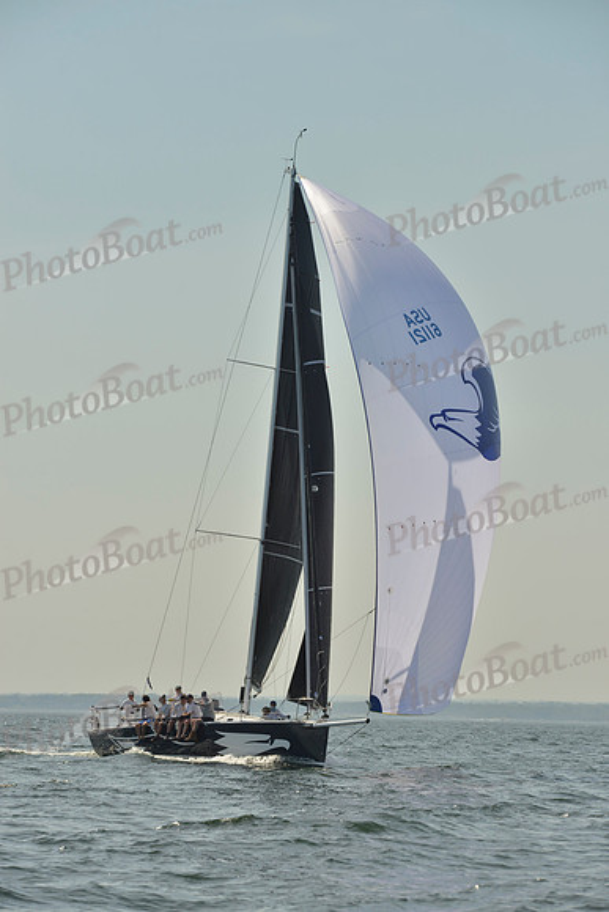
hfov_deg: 10.2
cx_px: 304
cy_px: 456
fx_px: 3423
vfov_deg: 15.2
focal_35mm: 135
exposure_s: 1/1250
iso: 200
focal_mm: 135
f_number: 9
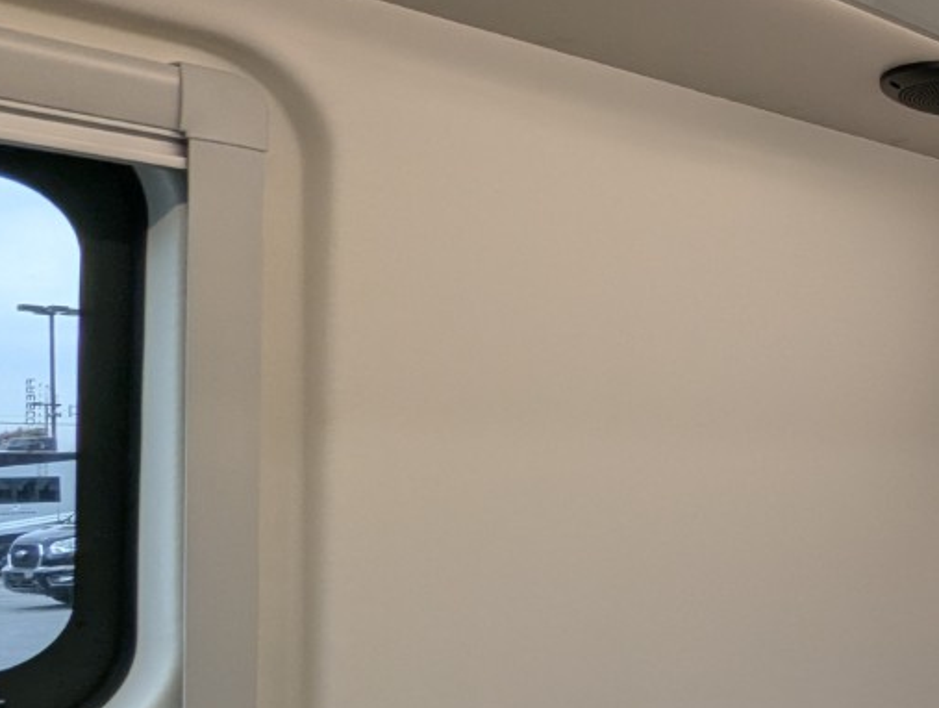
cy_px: 487
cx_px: 1271
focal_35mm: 44
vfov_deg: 32.6
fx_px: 1196
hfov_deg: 31.2
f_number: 2.2
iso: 59
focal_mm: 2.35
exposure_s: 1/197
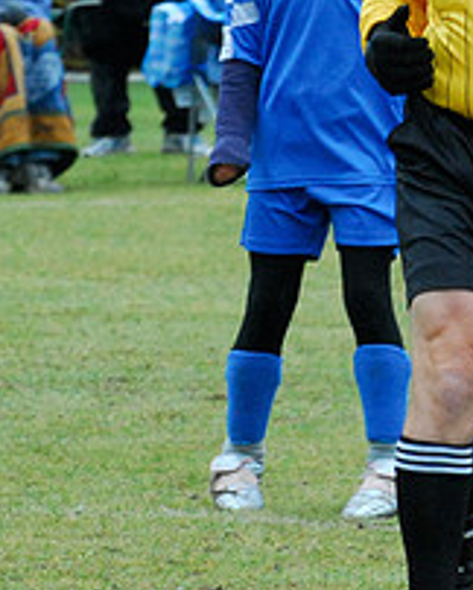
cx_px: 390
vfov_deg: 3.4
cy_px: 67
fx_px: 9872
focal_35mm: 565
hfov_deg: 2.7
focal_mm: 180
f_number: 8
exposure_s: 1/250
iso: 800
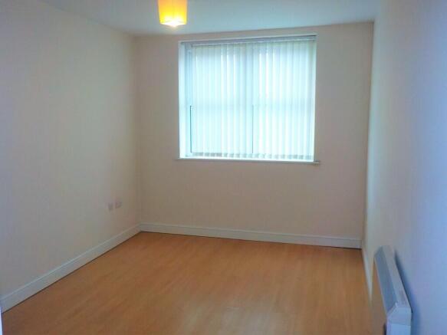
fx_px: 387
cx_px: 224
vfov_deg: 46.8
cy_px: 168
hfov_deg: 60.0
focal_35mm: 30
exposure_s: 1/30
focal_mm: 4.1
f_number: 3.3
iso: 250
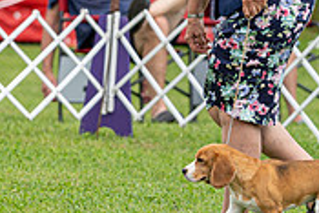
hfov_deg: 3.6
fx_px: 5126
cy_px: 43
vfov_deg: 2.4
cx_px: 202
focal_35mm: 578
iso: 250
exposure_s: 1/1000
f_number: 4
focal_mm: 174
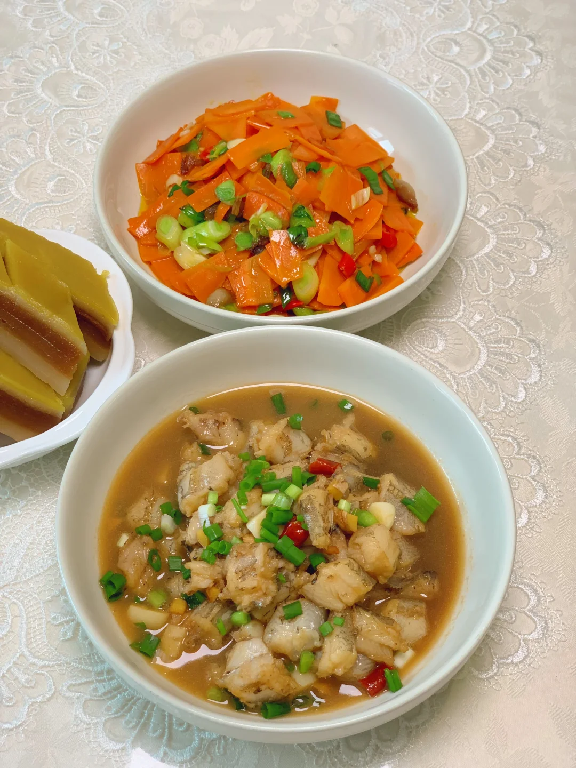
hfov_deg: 28.0
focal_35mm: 52
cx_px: 288
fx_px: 1154
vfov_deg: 36.8
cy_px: 384
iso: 64
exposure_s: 1/122
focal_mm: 6
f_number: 2.4
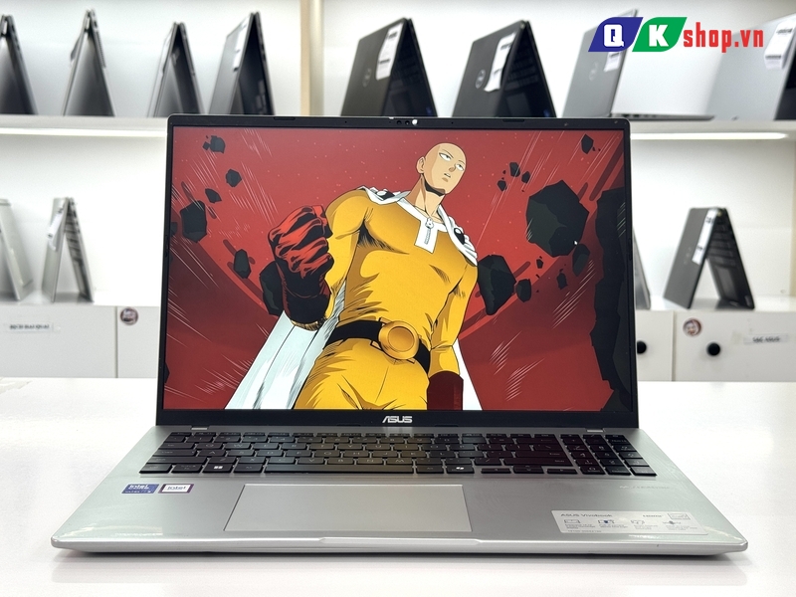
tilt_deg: -5.6
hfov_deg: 39.7
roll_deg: +0.3
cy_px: 298
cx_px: 398
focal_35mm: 48
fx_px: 1104
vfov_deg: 30.3
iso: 64
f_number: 1.78
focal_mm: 6.76
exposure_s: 1/121
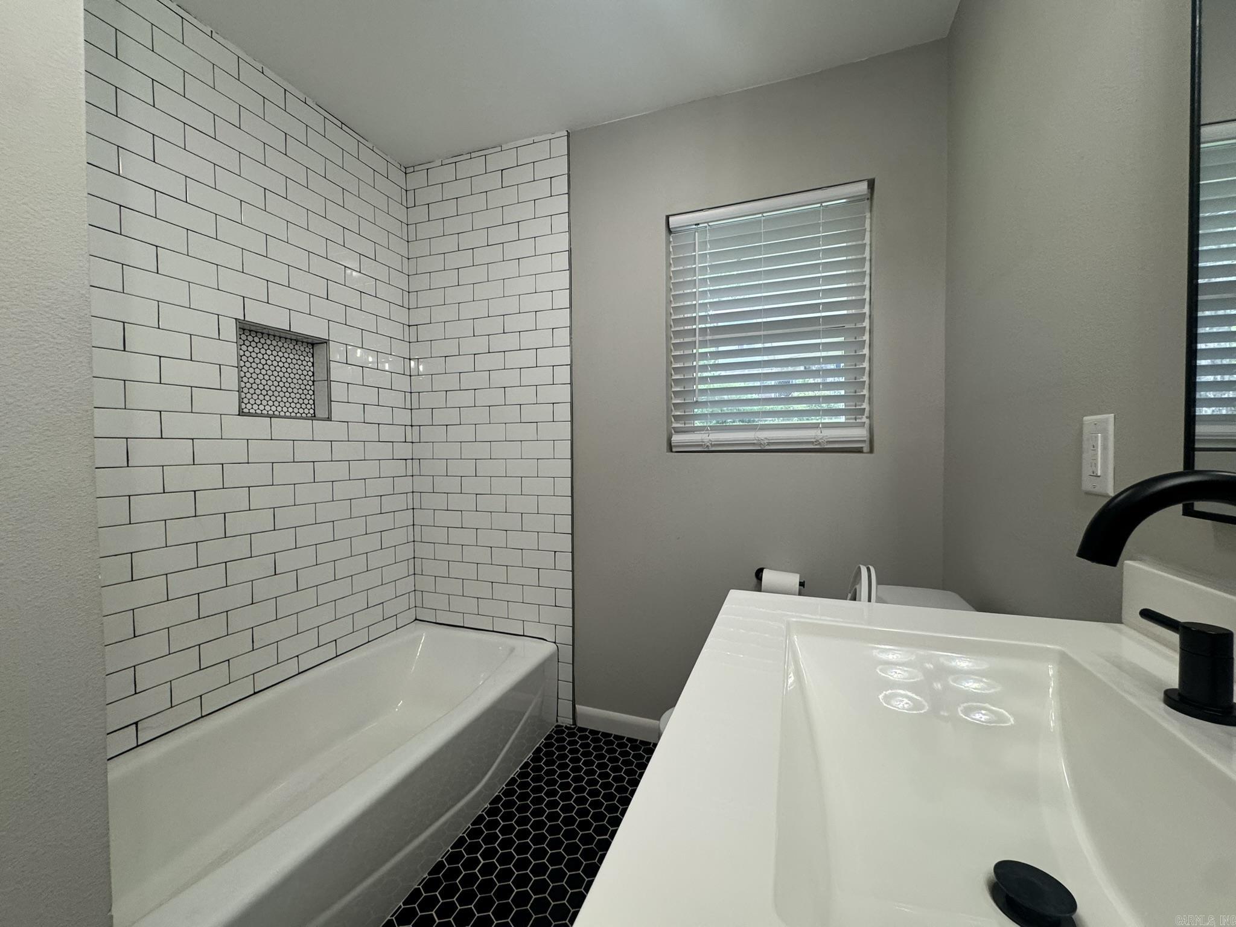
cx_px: 618
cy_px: 464
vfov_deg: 85.7
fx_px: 500
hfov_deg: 102.1
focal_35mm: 14
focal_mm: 2.22
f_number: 2.2
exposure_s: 1/120
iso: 200
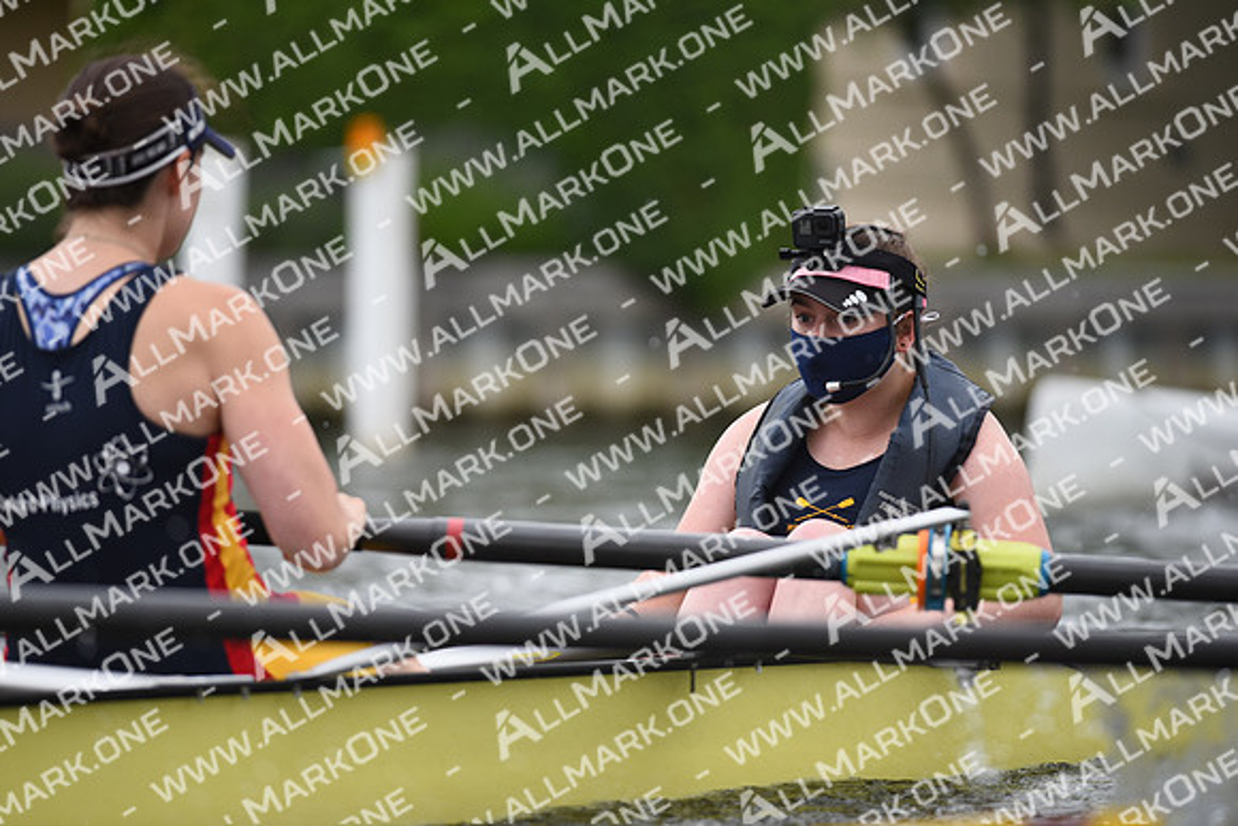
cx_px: 619
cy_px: 413
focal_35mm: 300
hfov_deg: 6.9
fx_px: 10319
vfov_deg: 4.6
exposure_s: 1/1600
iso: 500
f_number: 4
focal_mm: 300
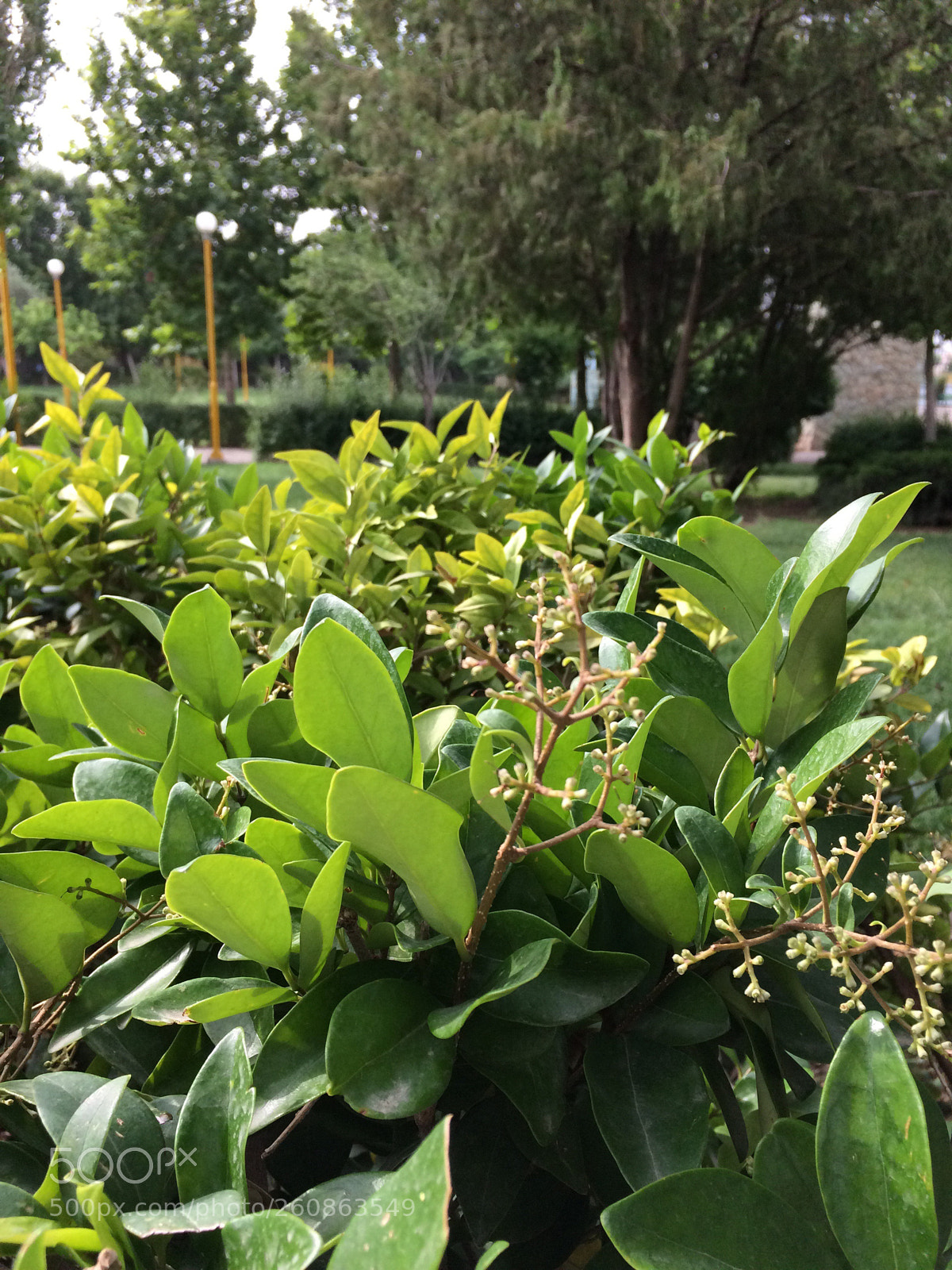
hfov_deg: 48.2
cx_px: 476
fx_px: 1063
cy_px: 635
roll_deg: -0.3
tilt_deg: -15.6
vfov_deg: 61.7
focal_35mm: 29
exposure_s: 1/1001
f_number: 2.2
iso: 100
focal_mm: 4.15
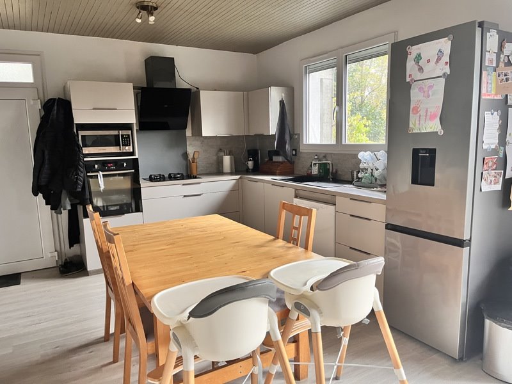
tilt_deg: -7.9
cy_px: 192
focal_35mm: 26
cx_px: 256
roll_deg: +1.2
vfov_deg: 53.1
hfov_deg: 67.3
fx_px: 385
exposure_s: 1/50
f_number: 1.6
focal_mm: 5.1
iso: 250
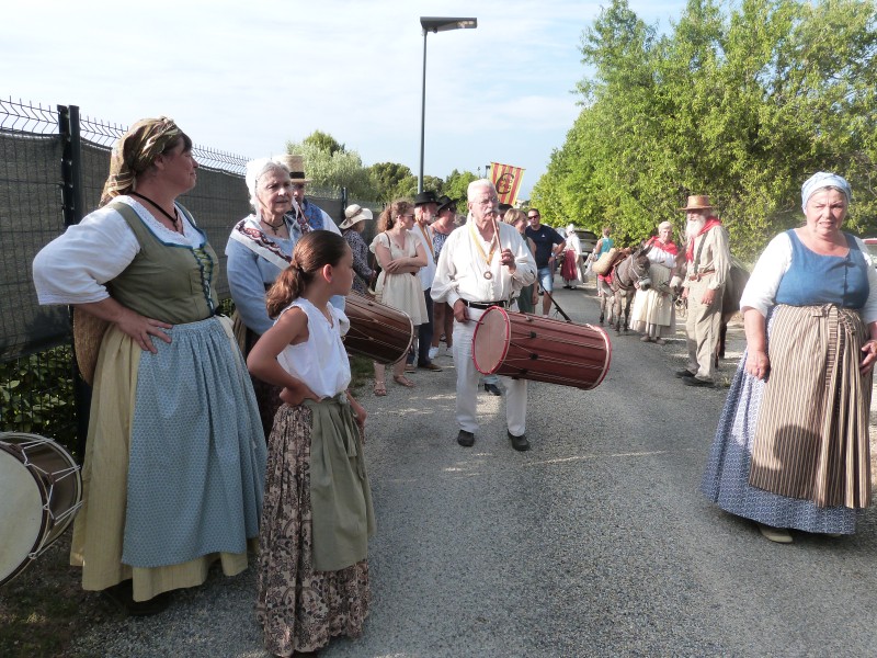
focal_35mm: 25
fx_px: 633
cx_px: 438
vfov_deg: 54.9
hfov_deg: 69.4
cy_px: 329
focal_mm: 4.5
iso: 160
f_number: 4.5
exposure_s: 1/250
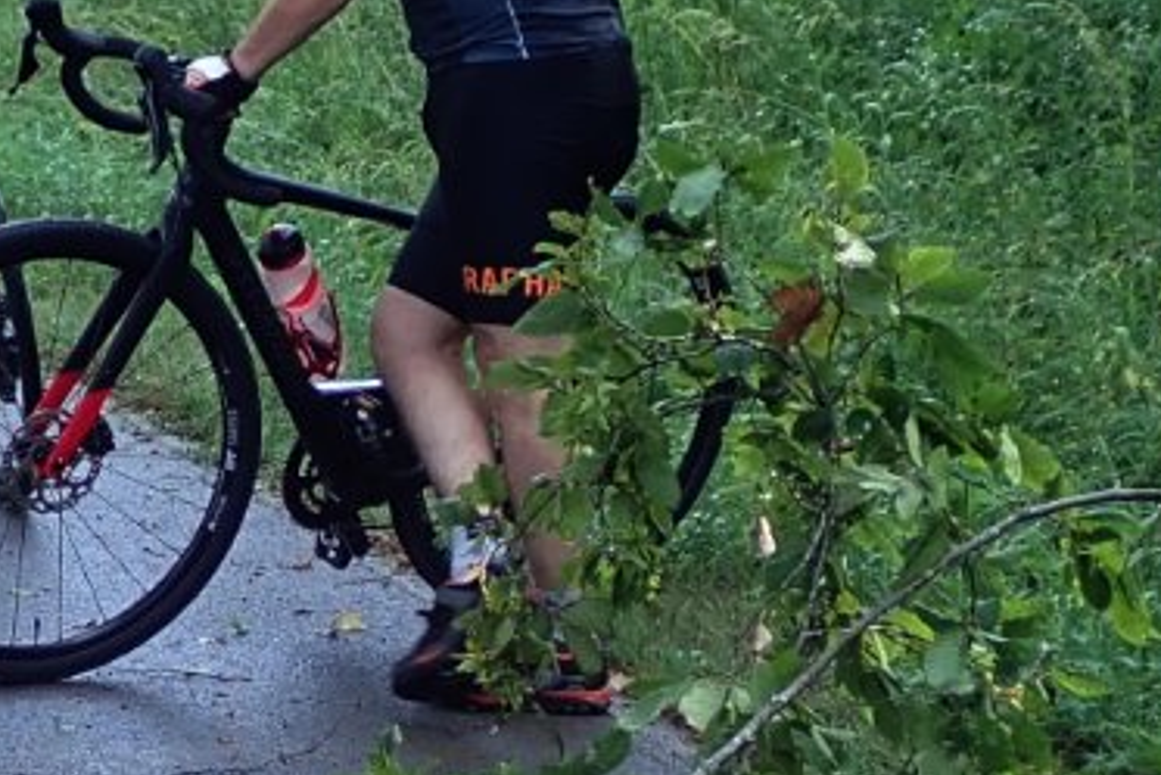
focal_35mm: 156
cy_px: 763
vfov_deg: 8.8
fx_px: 5033
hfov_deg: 13.1
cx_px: 212
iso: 100
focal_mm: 6.42
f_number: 2.6
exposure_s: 1/100
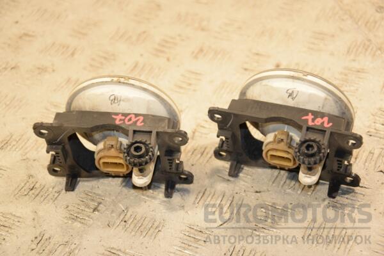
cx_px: 192
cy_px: 128
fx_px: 992
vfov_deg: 14.7
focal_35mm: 93
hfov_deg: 21.9
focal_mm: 62
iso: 800
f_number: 5.3
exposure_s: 1/200
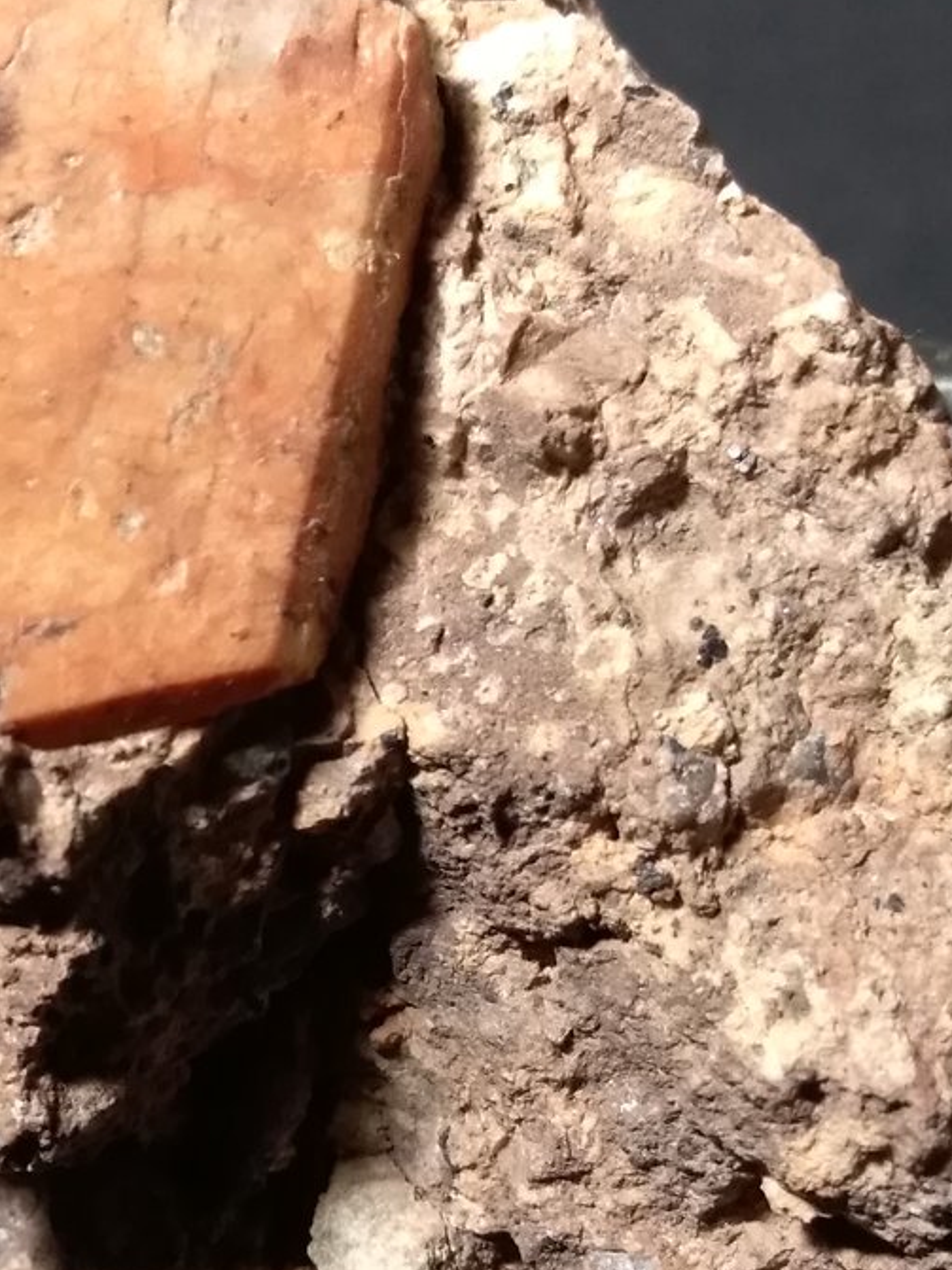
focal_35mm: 62
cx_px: 314
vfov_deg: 31.0
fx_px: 2274
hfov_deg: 23.5
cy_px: 827
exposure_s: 1/30
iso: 440
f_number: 2
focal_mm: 3.54
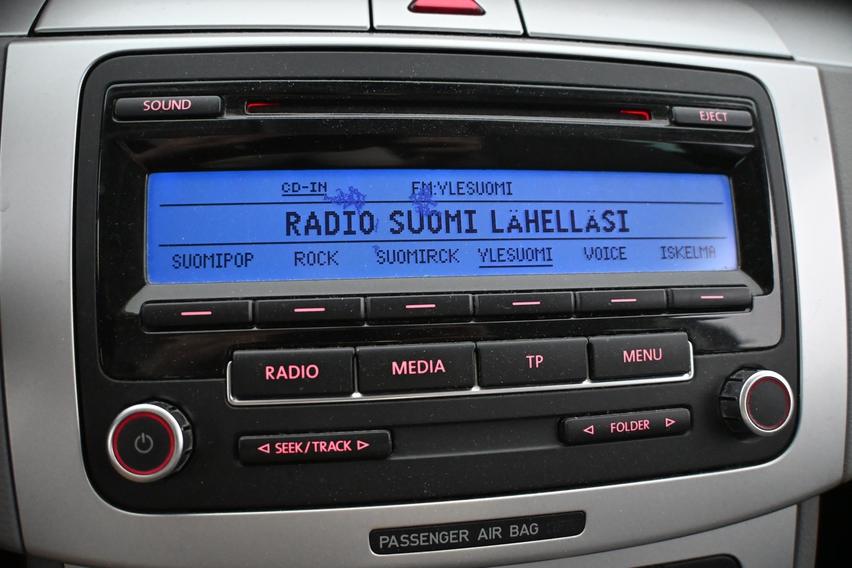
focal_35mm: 46
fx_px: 1083
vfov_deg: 29.4
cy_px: 284
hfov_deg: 43.0
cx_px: 426
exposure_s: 1/60
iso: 5600
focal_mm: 30.5
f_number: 4.8
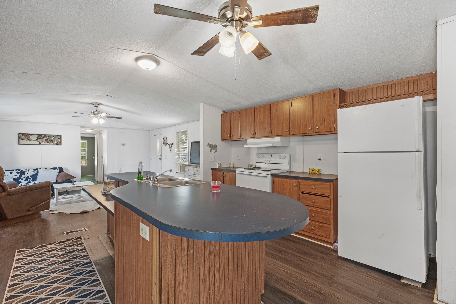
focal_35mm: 16
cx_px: 228
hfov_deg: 96.7
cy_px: 152
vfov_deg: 73.7
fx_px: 203
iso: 500
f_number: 9
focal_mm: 16
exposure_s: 2
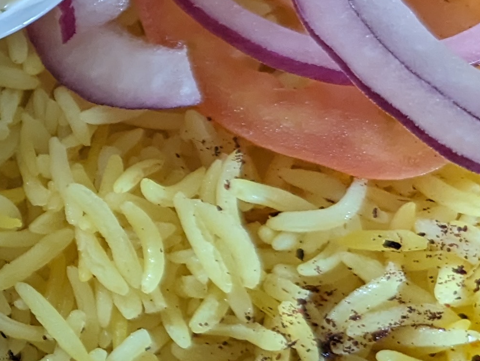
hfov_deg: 17.5
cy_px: 149
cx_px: -290
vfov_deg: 15.1
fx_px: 1361
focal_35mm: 98
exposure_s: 1/84.9
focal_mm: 6.81
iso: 755
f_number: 1.85
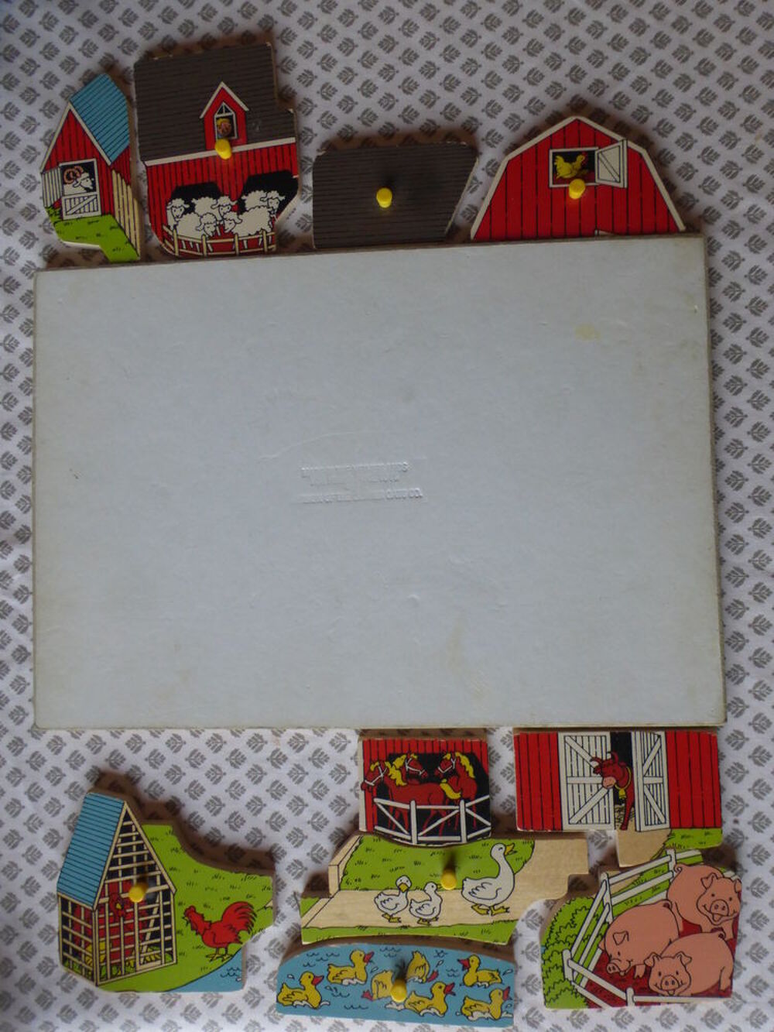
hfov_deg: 54.9
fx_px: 745
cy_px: 516
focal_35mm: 25
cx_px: 387
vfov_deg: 69.4
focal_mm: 4.3
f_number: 3.3
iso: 200
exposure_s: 1/60
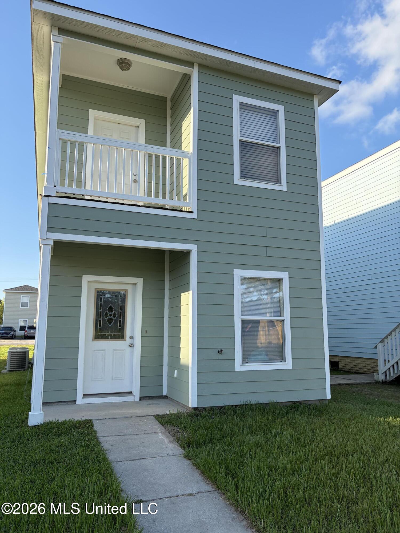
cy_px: 266
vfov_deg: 67.3
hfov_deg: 53.1
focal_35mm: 26
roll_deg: +0.7
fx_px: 401
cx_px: 200
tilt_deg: +8.7
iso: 64
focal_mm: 5.96
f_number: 1.6
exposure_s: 1/1337
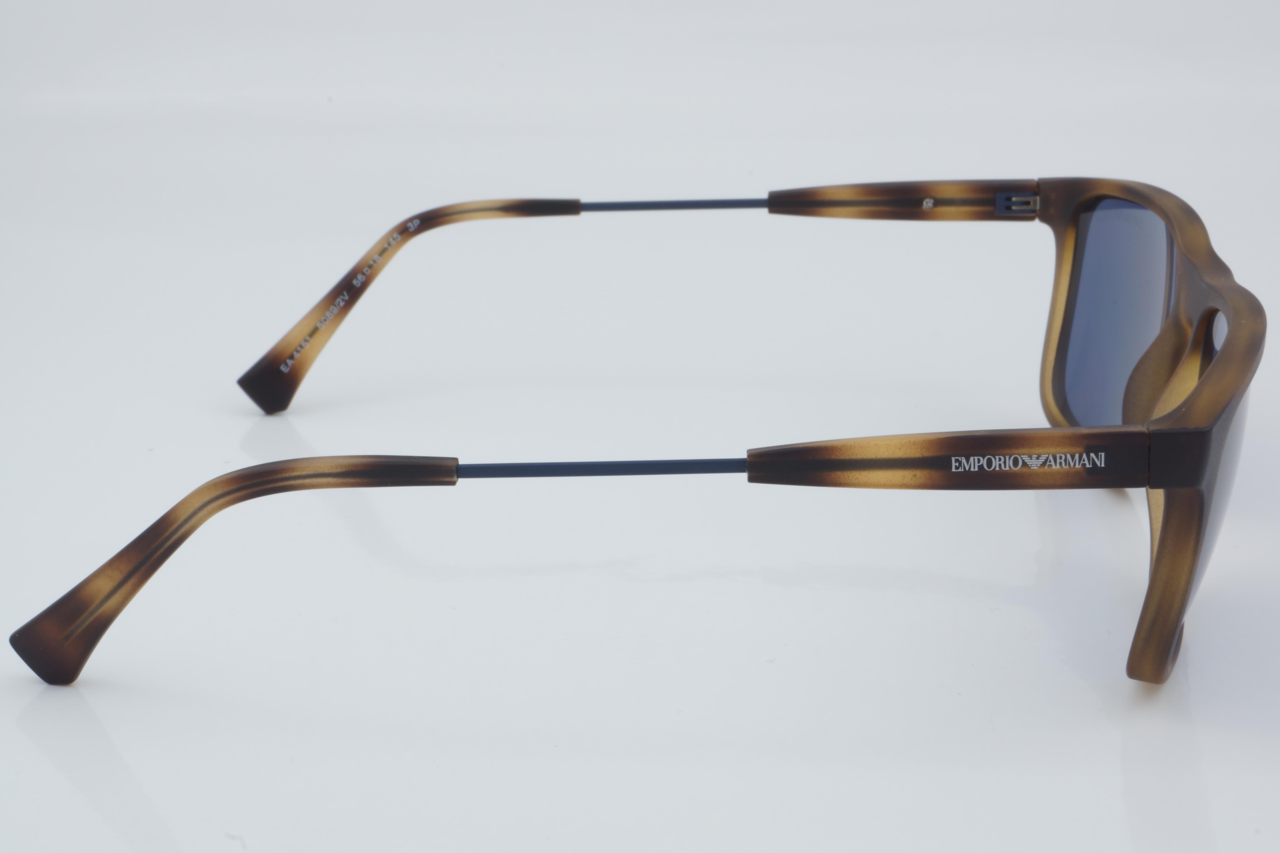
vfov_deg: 18.2
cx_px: 640
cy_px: 426
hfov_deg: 27.0
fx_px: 2666
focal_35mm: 75
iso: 100
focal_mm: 50
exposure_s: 1/4
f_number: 32
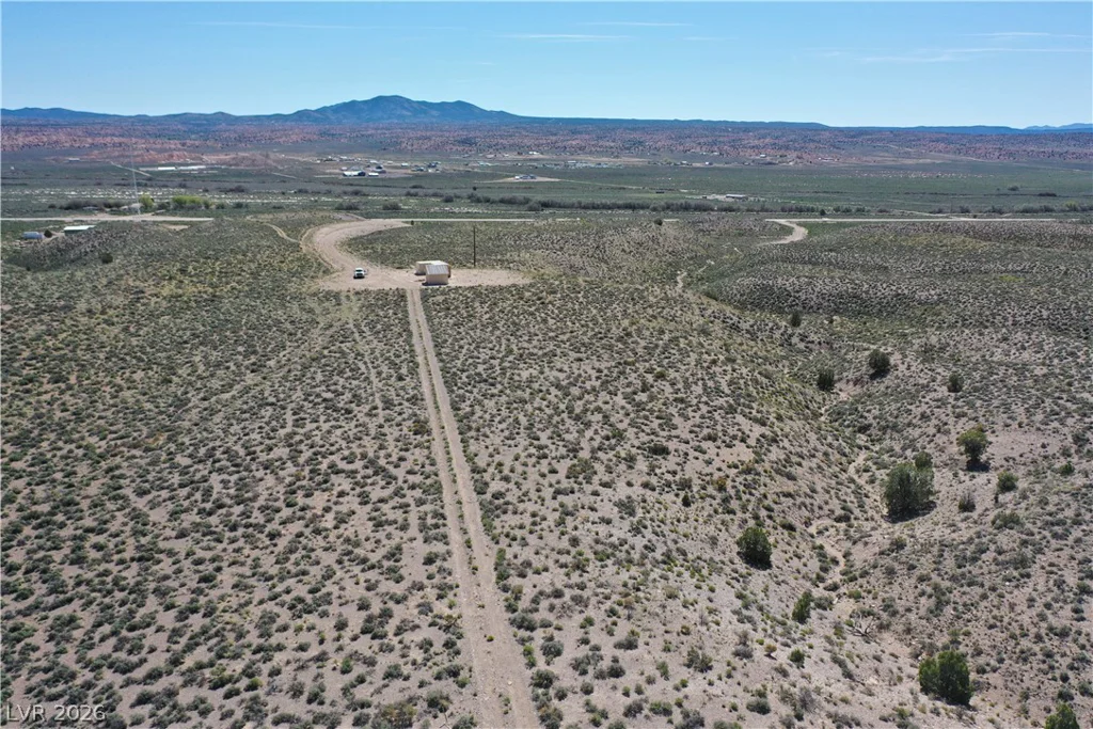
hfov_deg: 65.5
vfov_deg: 46.4
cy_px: 364
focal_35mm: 28
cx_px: 546
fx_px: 850
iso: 100
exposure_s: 1/500
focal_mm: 10.26
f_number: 2.8
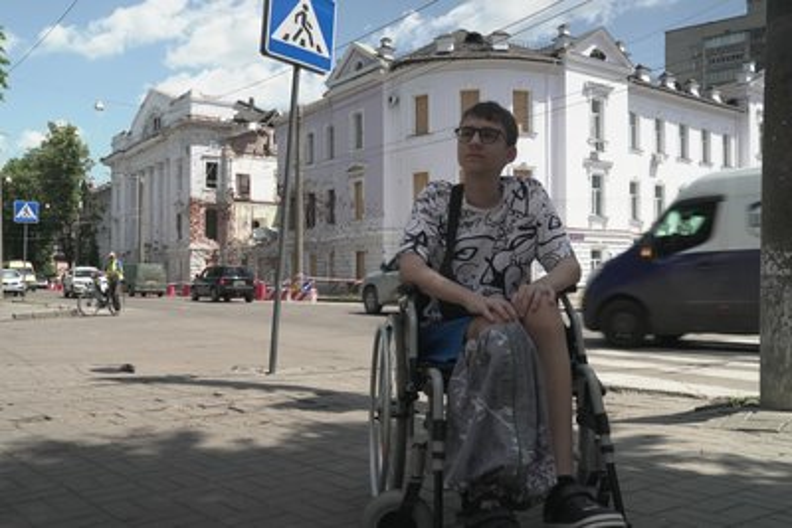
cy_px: 264
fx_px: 748
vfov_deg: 38.9
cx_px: 396
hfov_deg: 55.8
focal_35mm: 34
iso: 800
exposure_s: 1/50
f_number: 9
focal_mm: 34
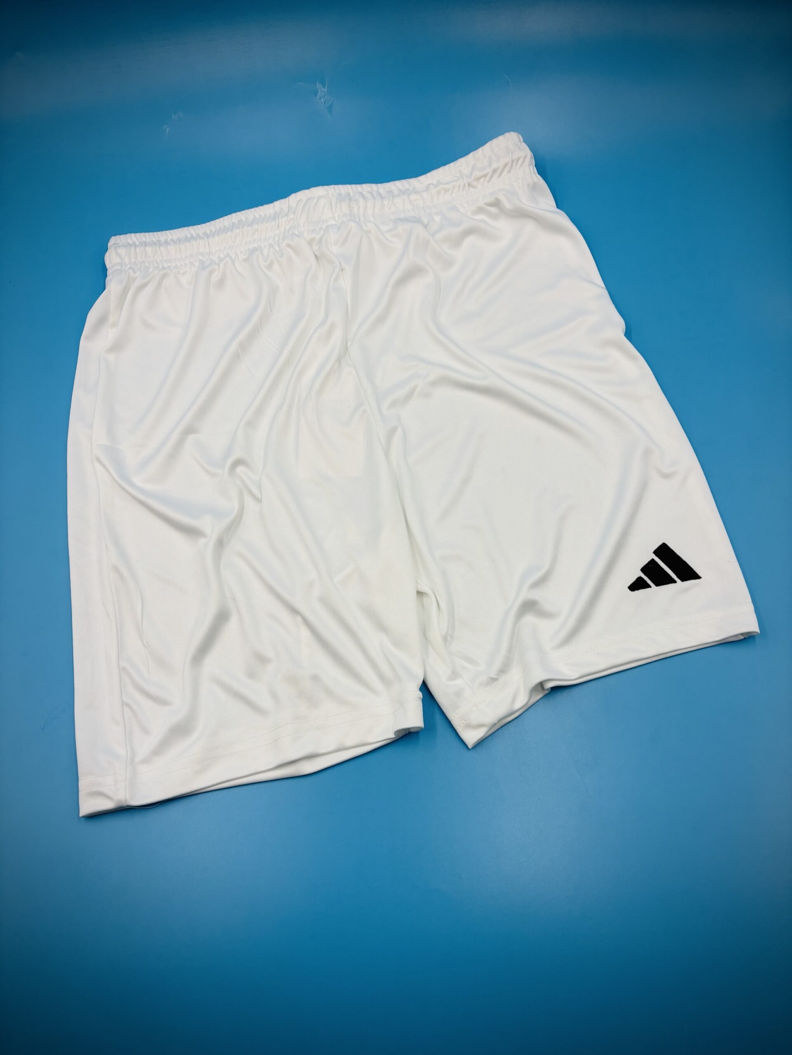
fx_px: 793
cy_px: 528
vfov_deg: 67.3
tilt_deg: -71.0
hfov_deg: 53.1
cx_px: 396
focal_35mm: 26
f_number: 1.6
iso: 50
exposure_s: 1/320
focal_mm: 5.96
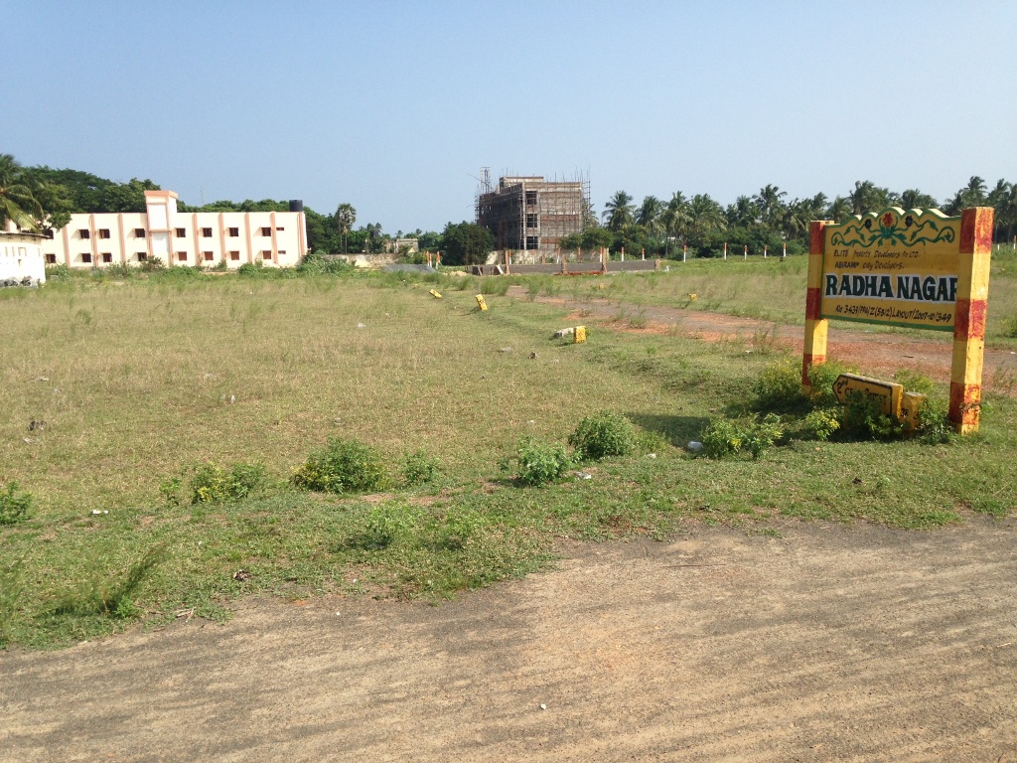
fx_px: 970
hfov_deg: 55.4
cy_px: 382
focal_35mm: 33
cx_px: 508
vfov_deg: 42.9
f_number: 2.4
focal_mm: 4.12
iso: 50
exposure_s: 1/1466
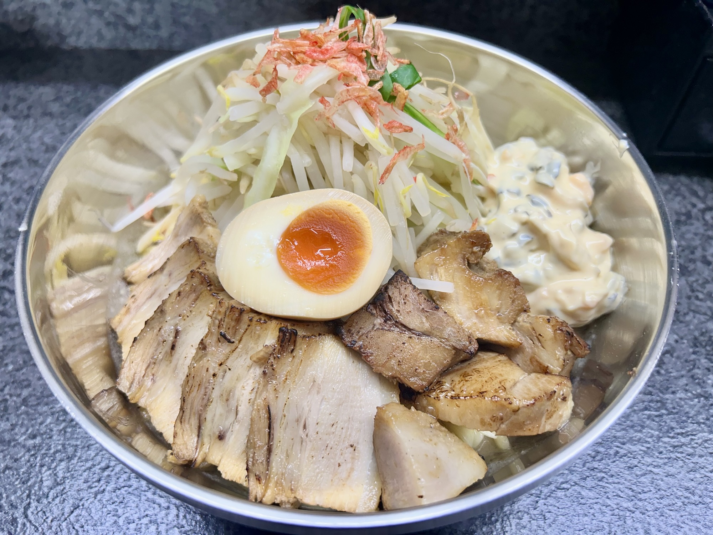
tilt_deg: -52.5
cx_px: 356
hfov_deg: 67.3
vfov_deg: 53.1
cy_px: 268
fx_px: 536
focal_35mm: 26
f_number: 1.5
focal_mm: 5.7
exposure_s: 1/100
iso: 80
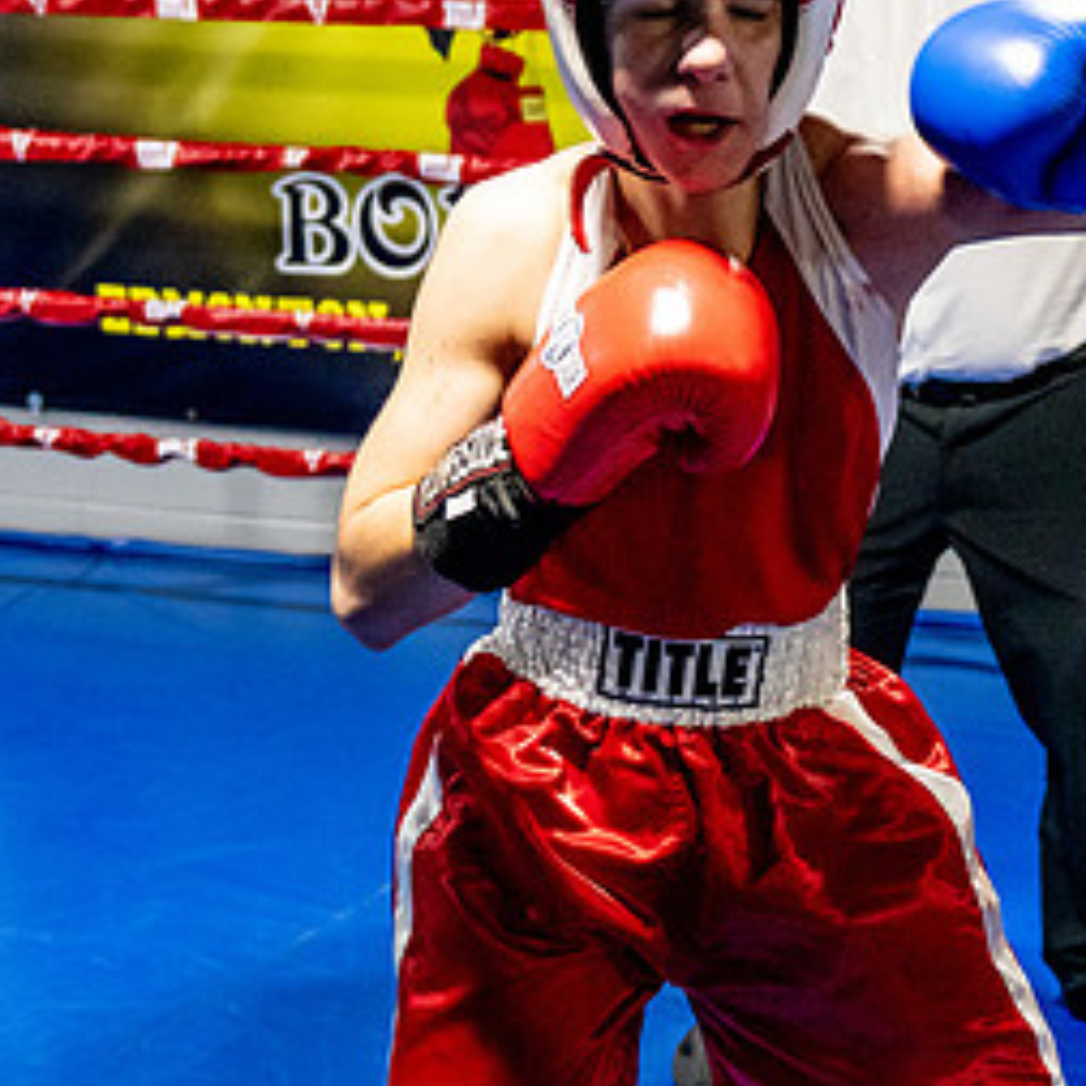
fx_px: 2911
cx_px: 1125
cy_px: 479
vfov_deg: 21.1
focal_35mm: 82
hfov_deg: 20.4
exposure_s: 1/800
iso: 5000
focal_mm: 28
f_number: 2.8
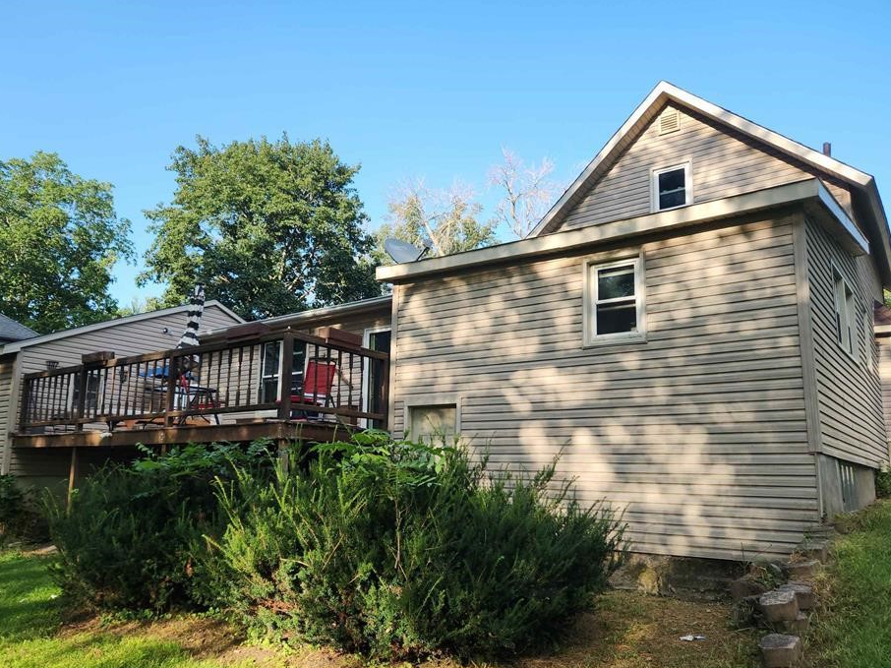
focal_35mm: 26
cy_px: 361
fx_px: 669
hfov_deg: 67.2
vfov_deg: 53.0
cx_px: 410
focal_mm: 5.4
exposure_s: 1/365
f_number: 1.8
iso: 20
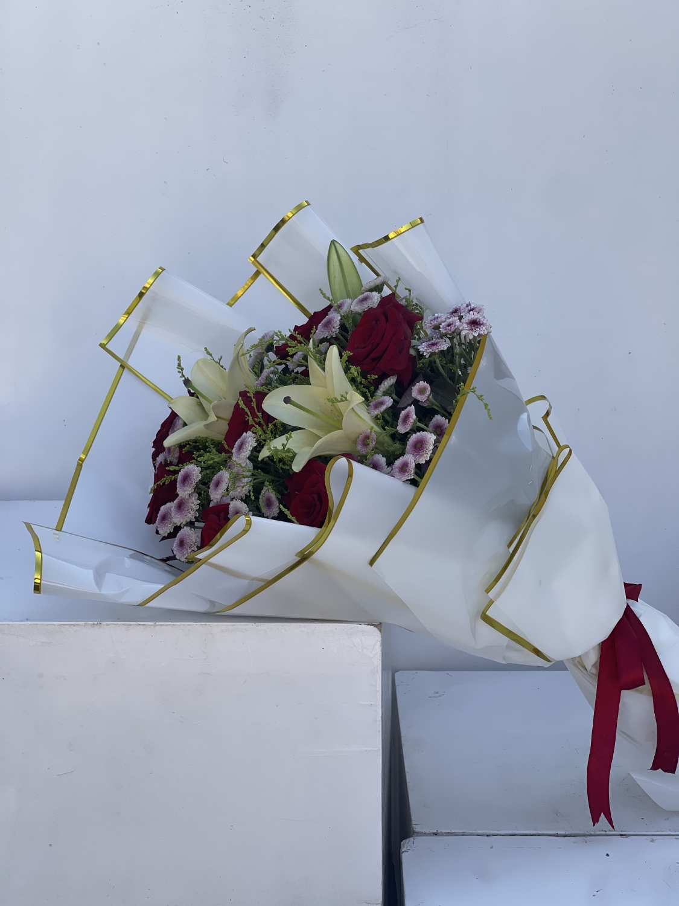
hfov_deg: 22.9
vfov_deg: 30.3
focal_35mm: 64
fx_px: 1674
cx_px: 340
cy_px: 453
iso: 20
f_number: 2.2
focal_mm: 7.5
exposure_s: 1/699
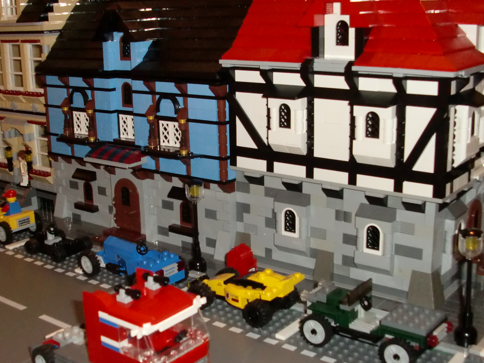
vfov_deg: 28.0
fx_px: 727
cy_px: 188
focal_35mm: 52
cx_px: 217
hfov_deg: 36.8
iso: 400
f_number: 2.8
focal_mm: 6.3
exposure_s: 1/30
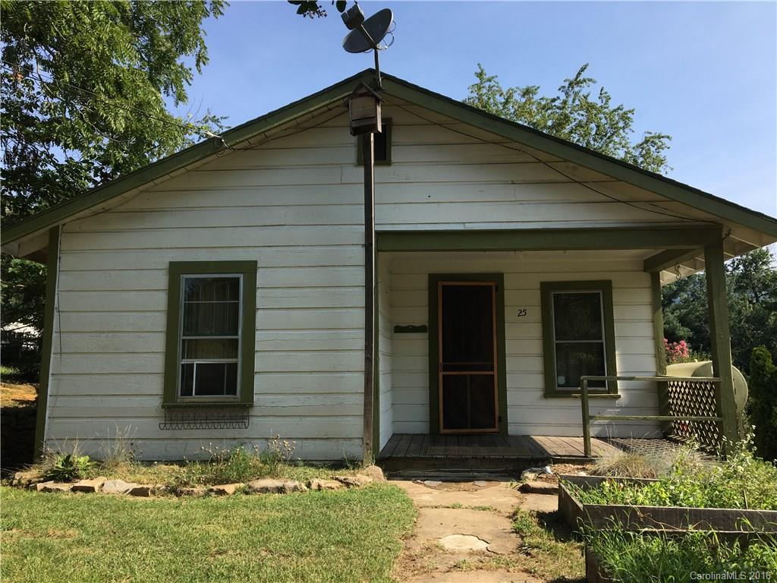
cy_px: 292
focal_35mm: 29
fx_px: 651
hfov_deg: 61.7
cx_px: 388
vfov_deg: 48.2
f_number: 2.2
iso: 25
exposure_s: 1/1054
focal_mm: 4.15
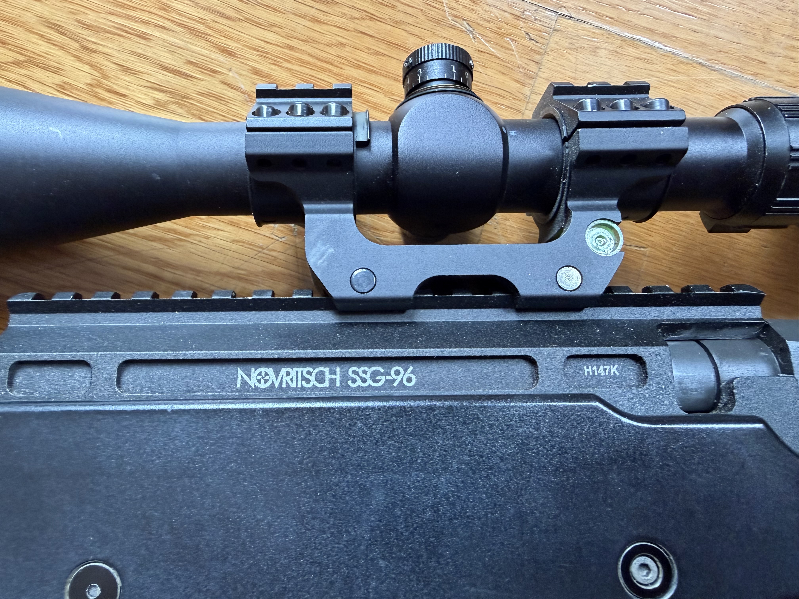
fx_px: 554
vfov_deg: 56.8
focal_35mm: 24
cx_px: 400
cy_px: 300
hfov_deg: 71.6
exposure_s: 1/60
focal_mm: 2.22
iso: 320
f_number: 2.2
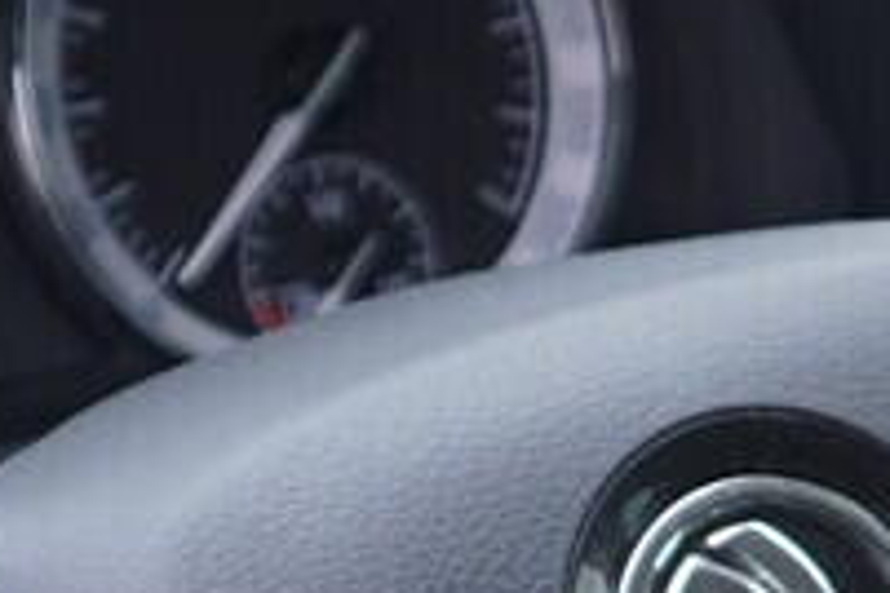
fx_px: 6378
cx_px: 394
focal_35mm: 258
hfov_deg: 8.0
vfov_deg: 5.3
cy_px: 832
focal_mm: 24
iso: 250
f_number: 2.8
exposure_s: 1/40
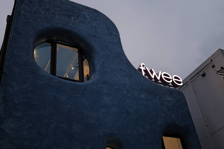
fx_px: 267
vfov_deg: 31.2
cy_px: 74
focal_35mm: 43
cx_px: 112
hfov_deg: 45.5
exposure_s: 1/100
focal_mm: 43
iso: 100
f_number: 2
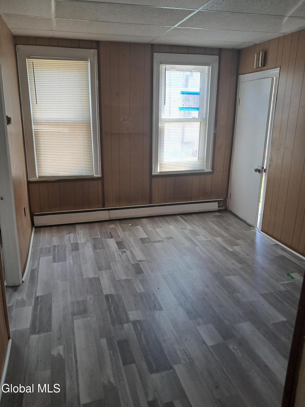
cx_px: 152
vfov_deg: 65.3
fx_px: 317
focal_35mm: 27
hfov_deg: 51.4
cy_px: 204
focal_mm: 4
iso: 64
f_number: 1.8
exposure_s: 1/50
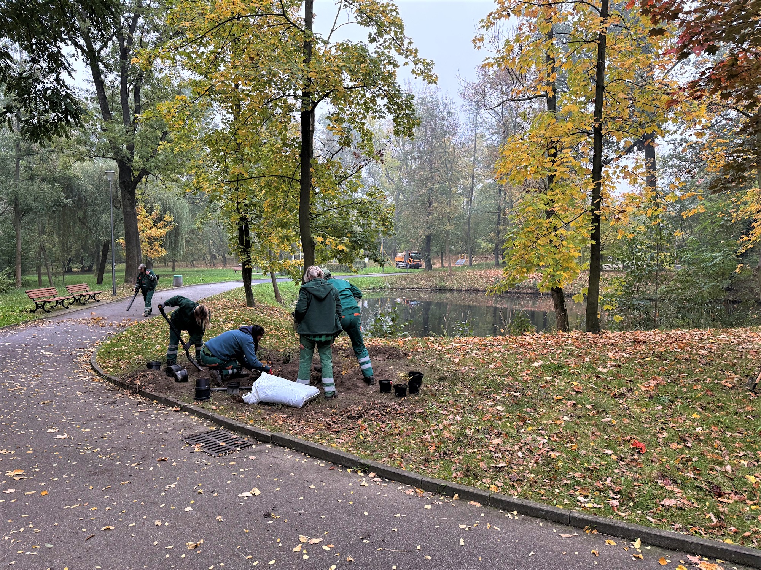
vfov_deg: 56.8
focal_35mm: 24
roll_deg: -0.9
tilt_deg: -2.7
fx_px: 528
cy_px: 285
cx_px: 380
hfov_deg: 71.6
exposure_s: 1/79
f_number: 1.78
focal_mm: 6.76
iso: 200
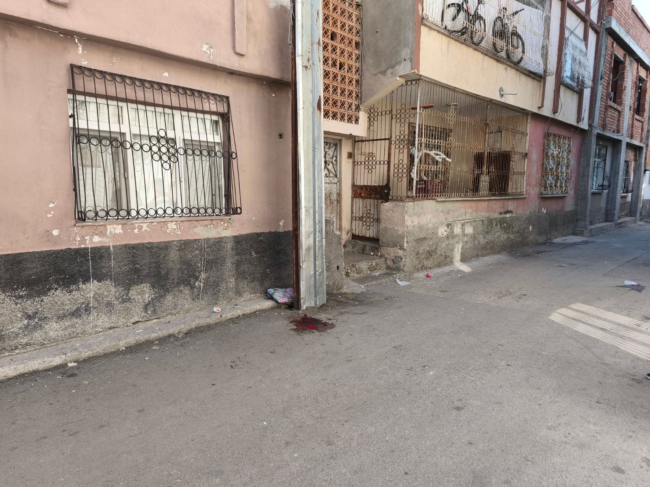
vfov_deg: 58.9
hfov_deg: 73.9
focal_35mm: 23
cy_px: 244
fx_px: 432
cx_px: 325
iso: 80
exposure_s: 1/434
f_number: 1.7
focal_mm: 5.35
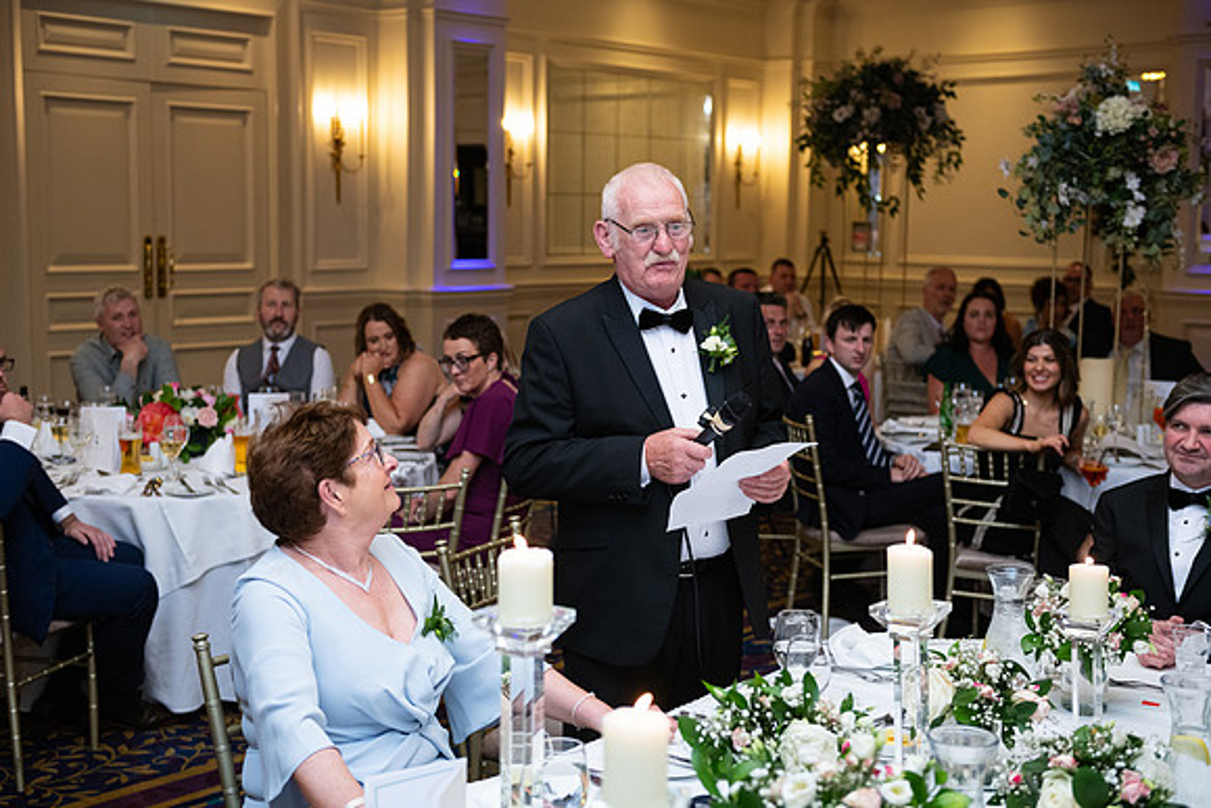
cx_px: 606
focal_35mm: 52
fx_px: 1750
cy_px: 404
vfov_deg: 26.0
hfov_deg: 38.2
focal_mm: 52
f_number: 3.5
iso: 800
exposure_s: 1/160
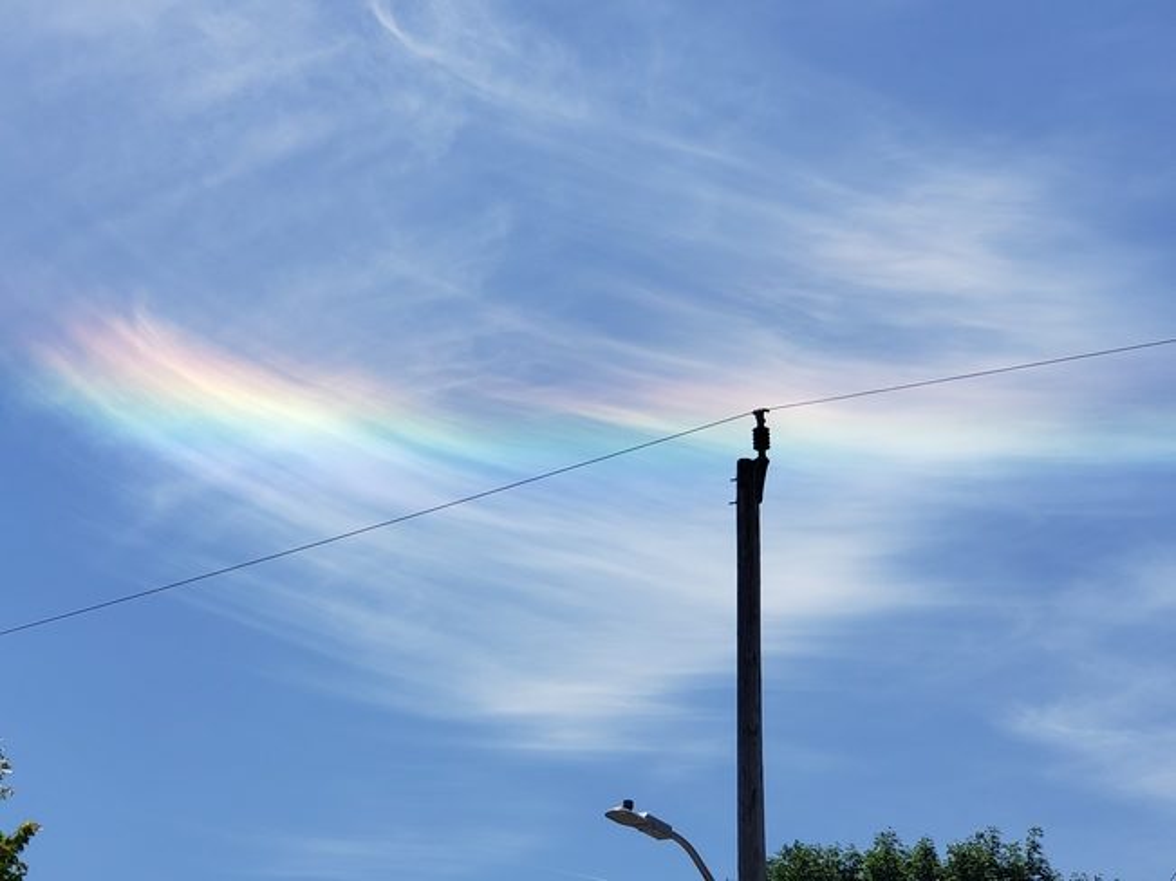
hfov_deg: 36.8
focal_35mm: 52
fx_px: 1766
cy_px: 440
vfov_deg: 28.0
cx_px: 588
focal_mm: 6
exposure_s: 1/1429
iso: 32
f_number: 2.4
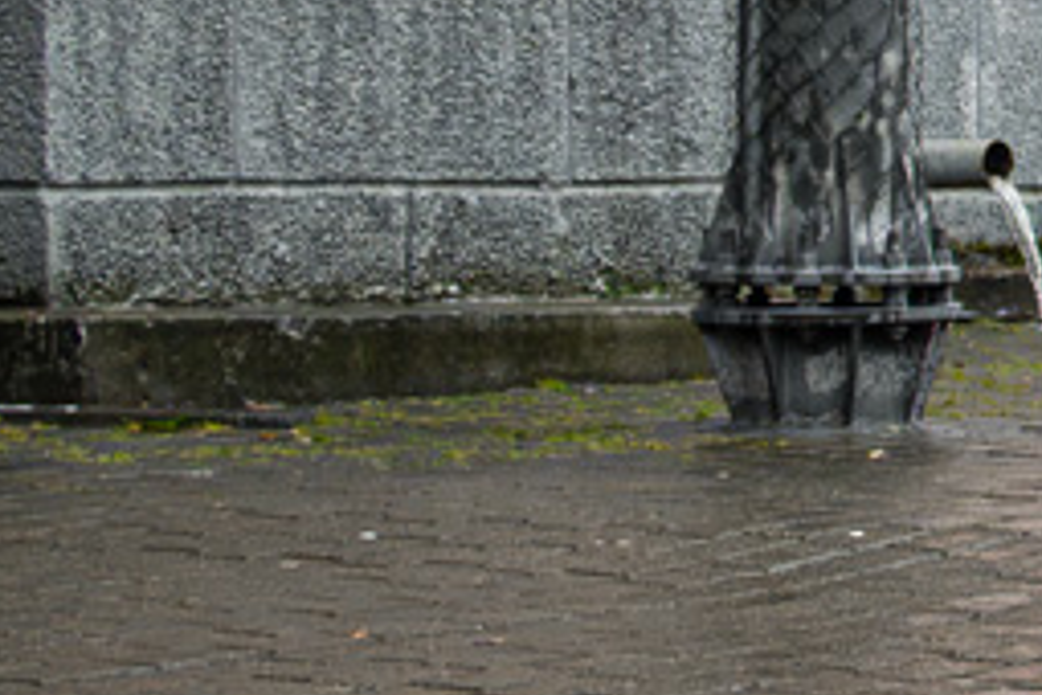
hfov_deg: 8.8
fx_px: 5788
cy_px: -268
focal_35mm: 200
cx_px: 2948
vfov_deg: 6.8
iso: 320
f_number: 5
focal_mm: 34
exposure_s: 1/250
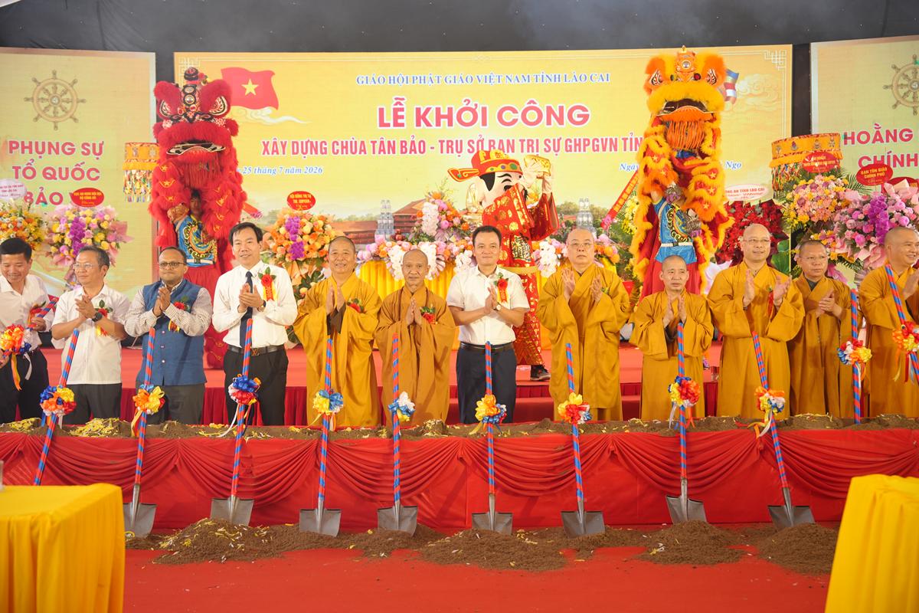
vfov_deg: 31.2
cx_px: 460
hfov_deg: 45.4
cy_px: 306
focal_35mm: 43
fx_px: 1098
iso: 250
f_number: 3.2
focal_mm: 43
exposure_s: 1/160
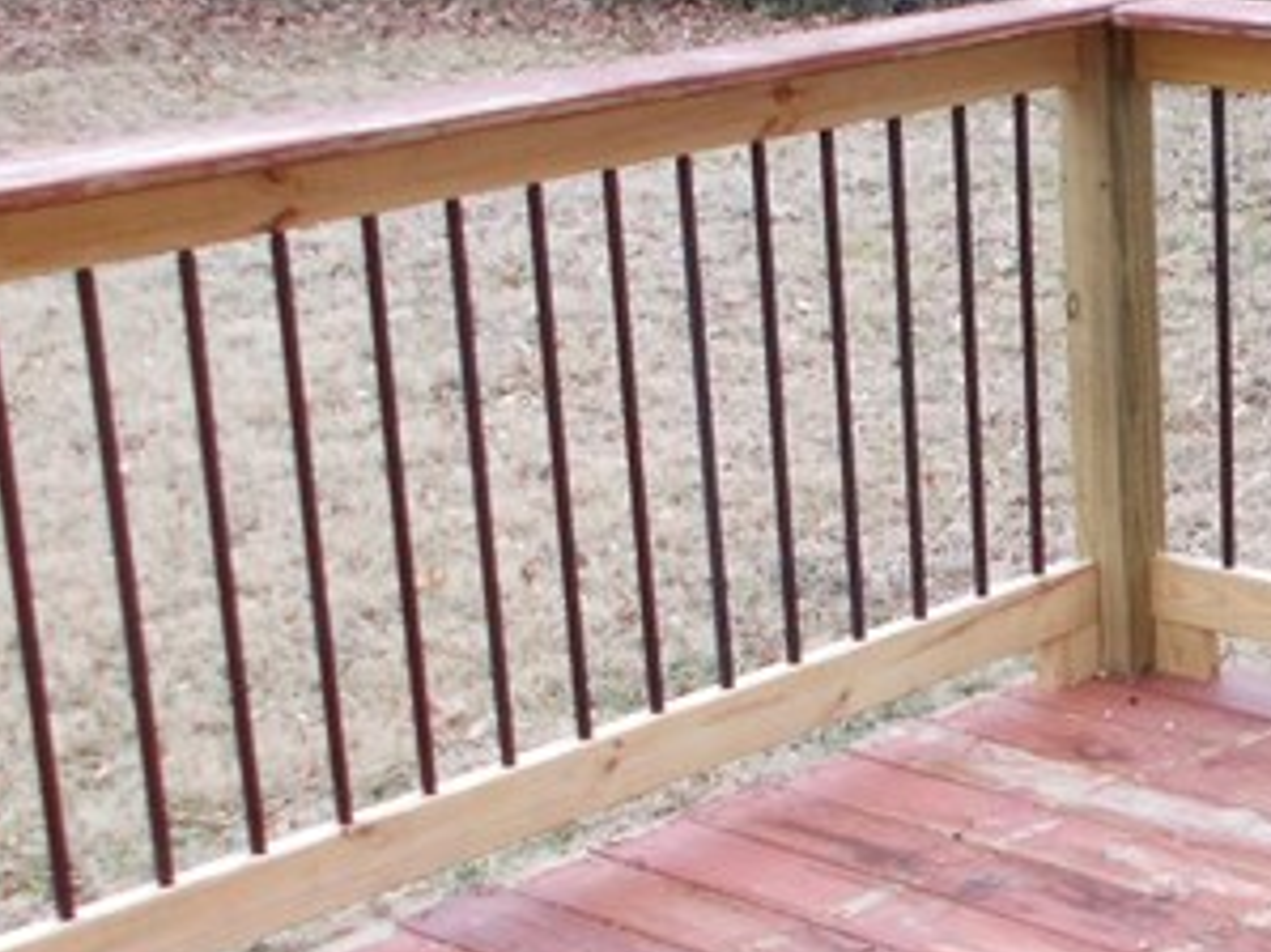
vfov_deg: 16.6
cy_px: 557
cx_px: 1373
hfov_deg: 21.0
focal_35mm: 89
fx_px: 3267
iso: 180
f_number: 3.2
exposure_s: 1/25
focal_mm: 4.6
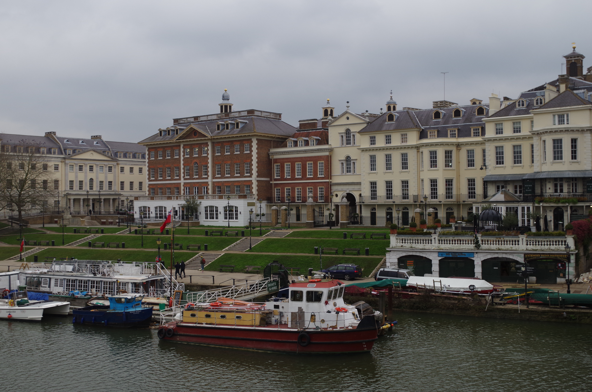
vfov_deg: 31.8
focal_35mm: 42
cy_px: 196
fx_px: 689
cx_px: 296
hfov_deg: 46.5
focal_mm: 28.13
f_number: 8
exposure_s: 1/200
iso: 400
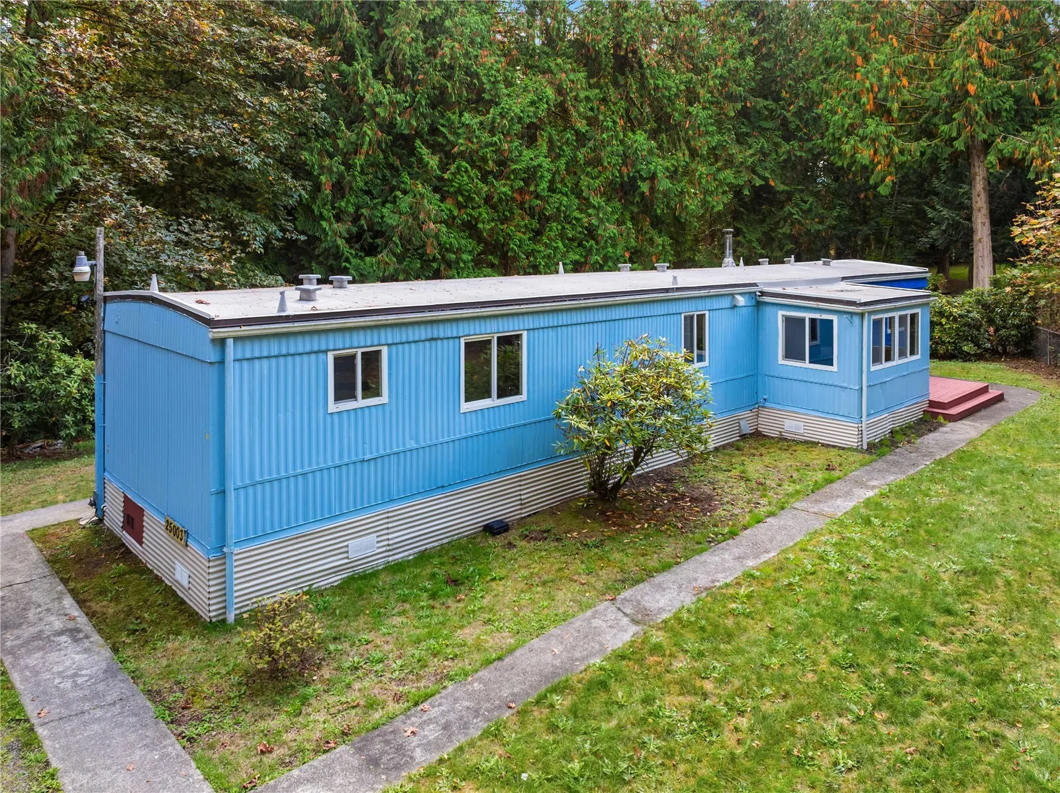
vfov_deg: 56.7
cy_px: 396
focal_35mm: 24
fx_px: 734
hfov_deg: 71.6
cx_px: 530
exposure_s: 1/100
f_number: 2.8
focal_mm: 12.29
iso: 100
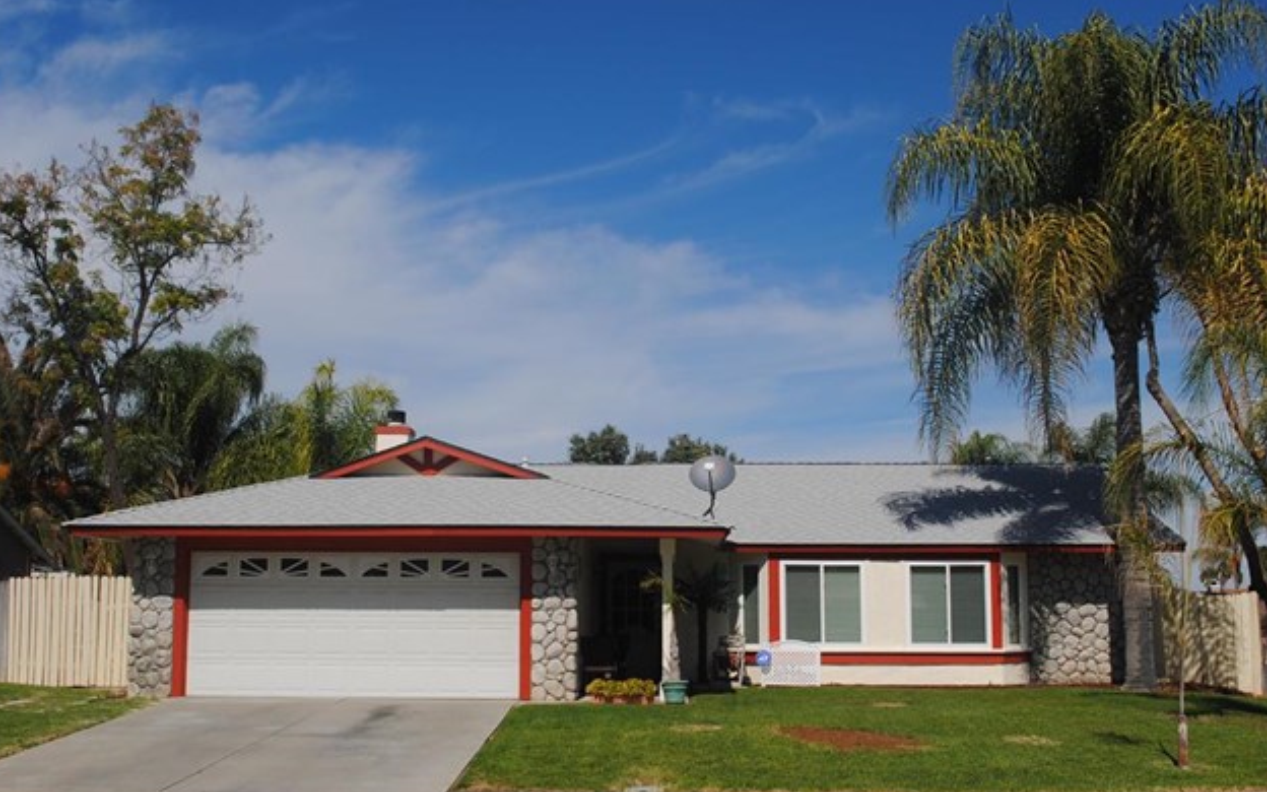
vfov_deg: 28.3
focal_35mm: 46
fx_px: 1572
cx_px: 627
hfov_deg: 43.9
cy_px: 399
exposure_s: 1/400
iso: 100
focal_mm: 29
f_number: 10
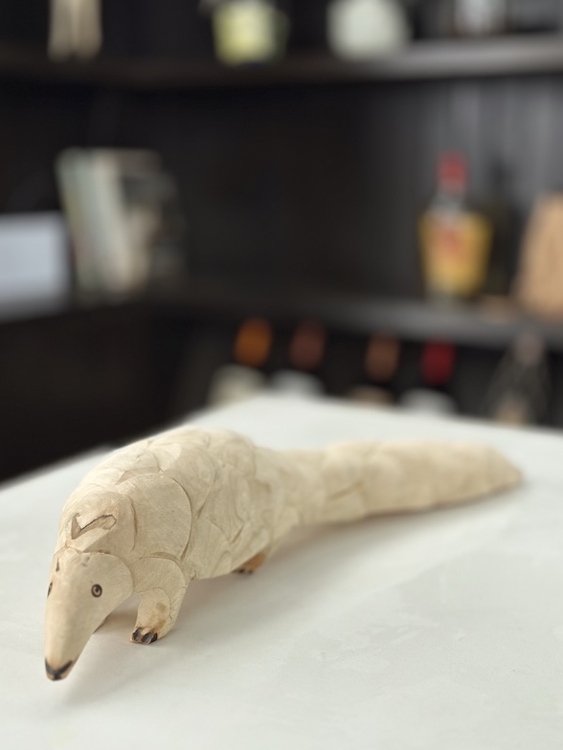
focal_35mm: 49
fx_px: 1063
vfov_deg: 38.9
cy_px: 378
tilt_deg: -11.9
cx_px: 283
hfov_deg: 29.7
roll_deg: -1.5
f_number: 1.78
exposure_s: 1/1212
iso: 80
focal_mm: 6.86
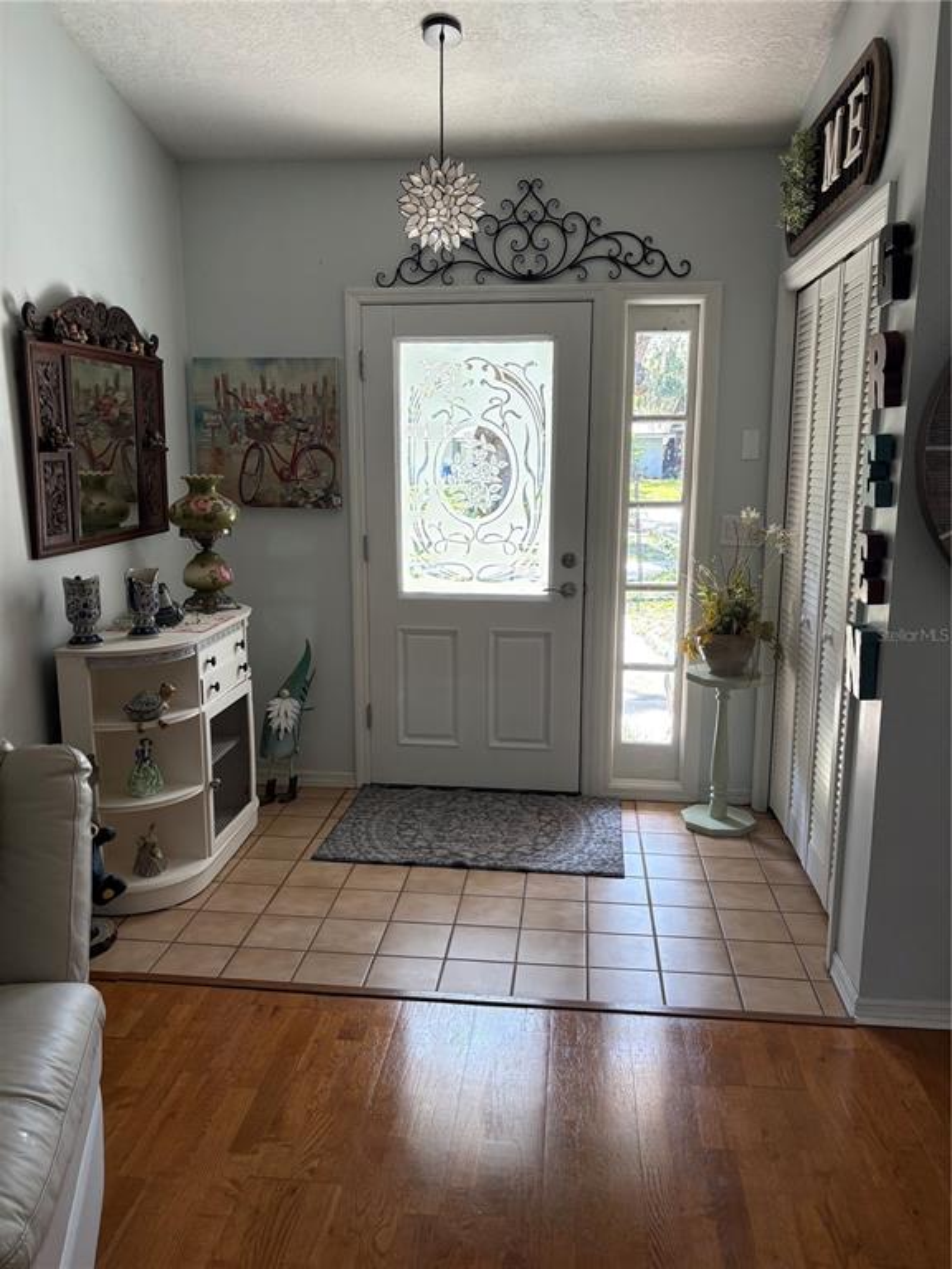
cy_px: 634
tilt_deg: -10.3
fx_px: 953
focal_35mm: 26
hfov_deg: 53.1
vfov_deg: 67.3
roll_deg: +0.3
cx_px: 476
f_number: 1.6
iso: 125
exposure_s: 1/81
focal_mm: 5.96
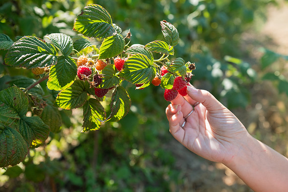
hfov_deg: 41.1
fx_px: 384
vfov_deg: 28.1
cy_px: 96
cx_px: 144
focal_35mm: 48
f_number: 4
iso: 500
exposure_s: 1/1250
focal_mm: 48
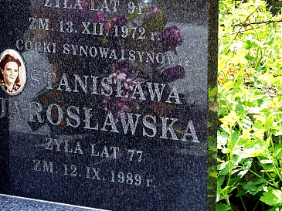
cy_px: 36
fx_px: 1343
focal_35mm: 165
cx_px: 97
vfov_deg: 9.0
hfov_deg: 12.0
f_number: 4
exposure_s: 1/200
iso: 100
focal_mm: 16.9
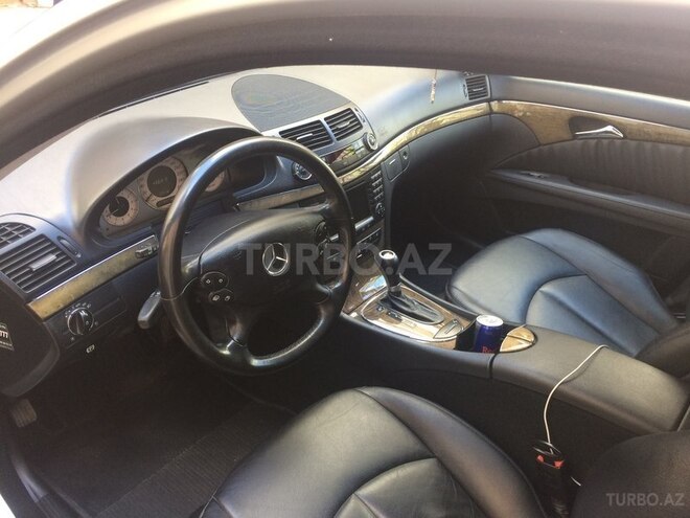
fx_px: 578
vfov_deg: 48.2
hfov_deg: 61.7
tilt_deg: -34.5
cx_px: 345
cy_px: 259
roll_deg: -3.7
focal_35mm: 29
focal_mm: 4.15
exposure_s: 1/33
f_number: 2.2
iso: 40
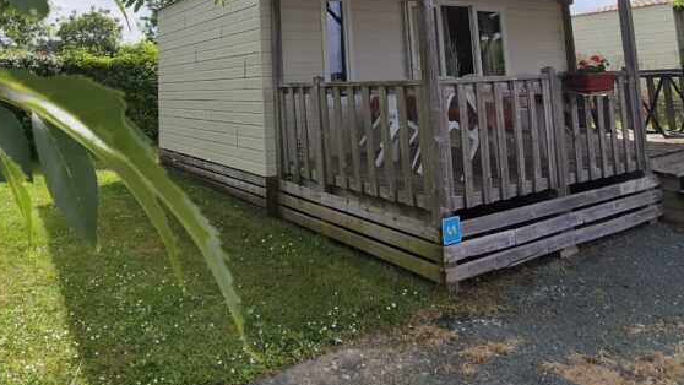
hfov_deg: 70.9
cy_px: 11
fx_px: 472
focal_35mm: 26
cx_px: 262
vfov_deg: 39.7
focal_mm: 2.2
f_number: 2.2
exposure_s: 1/3256
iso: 50
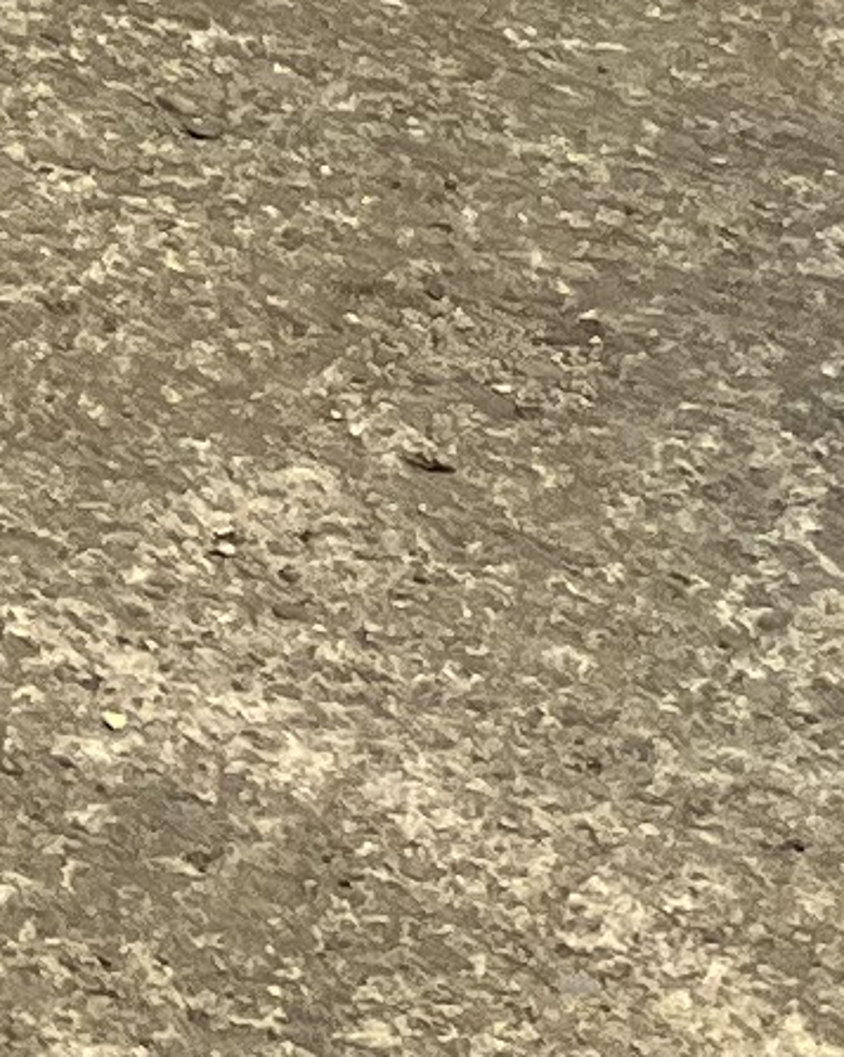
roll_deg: +0.4
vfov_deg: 7.3
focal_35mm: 229
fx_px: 7158
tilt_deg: -8.9
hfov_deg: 5.4
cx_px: -3175
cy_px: -2362
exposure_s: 1/539
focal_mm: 5.1
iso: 50
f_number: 1.6
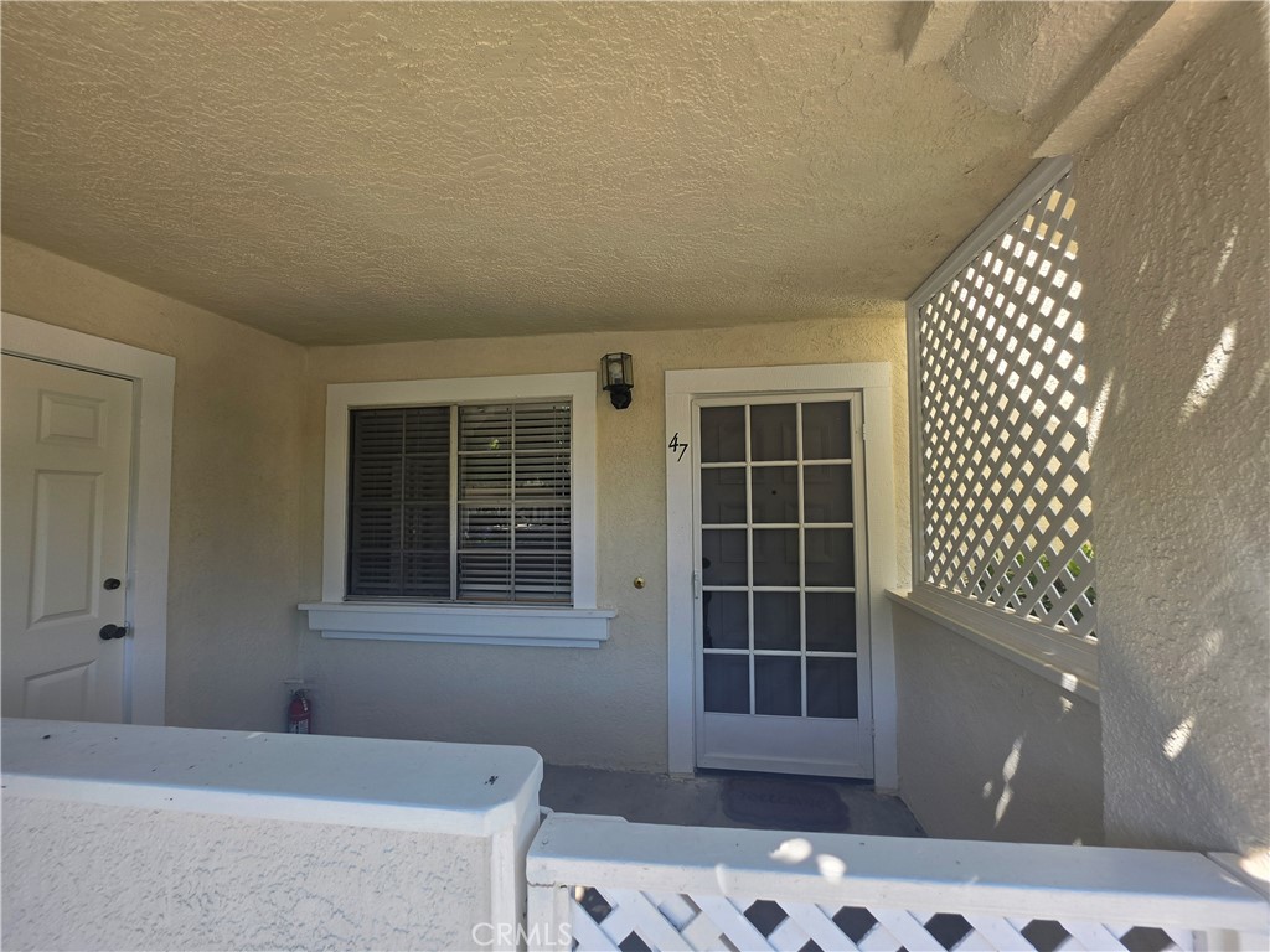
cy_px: 476
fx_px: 477
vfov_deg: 89.9
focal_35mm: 13
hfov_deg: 106.2
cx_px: 635
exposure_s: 1/265
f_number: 1.9
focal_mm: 2.2
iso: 32
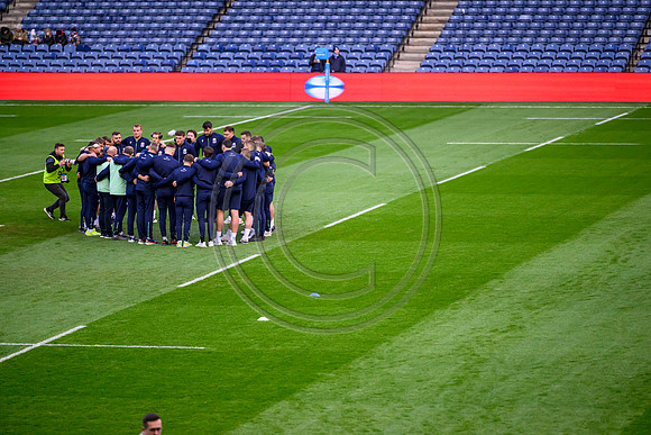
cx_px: 326
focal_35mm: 200
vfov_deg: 6.9
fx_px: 3617
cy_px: 218
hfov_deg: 10.3
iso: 3200
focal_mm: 200
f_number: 2.8
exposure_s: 1/4000
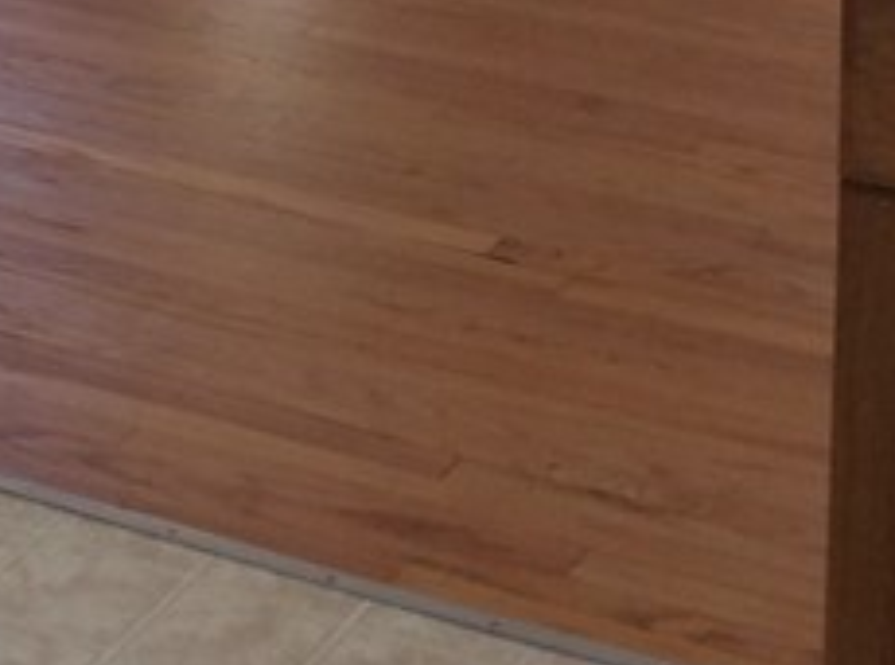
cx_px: -467
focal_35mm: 143
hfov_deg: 13.1
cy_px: -692
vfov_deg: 9.6
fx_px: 3686
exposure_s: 1/40
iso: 40
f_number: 2.4
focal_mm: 3.3
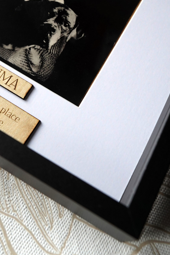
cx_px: 62
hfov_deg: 26.9
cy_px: 68
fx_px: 354
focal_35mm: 50
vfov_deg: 38.7
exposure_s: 1/160
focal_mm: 22
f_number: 4
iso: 1250
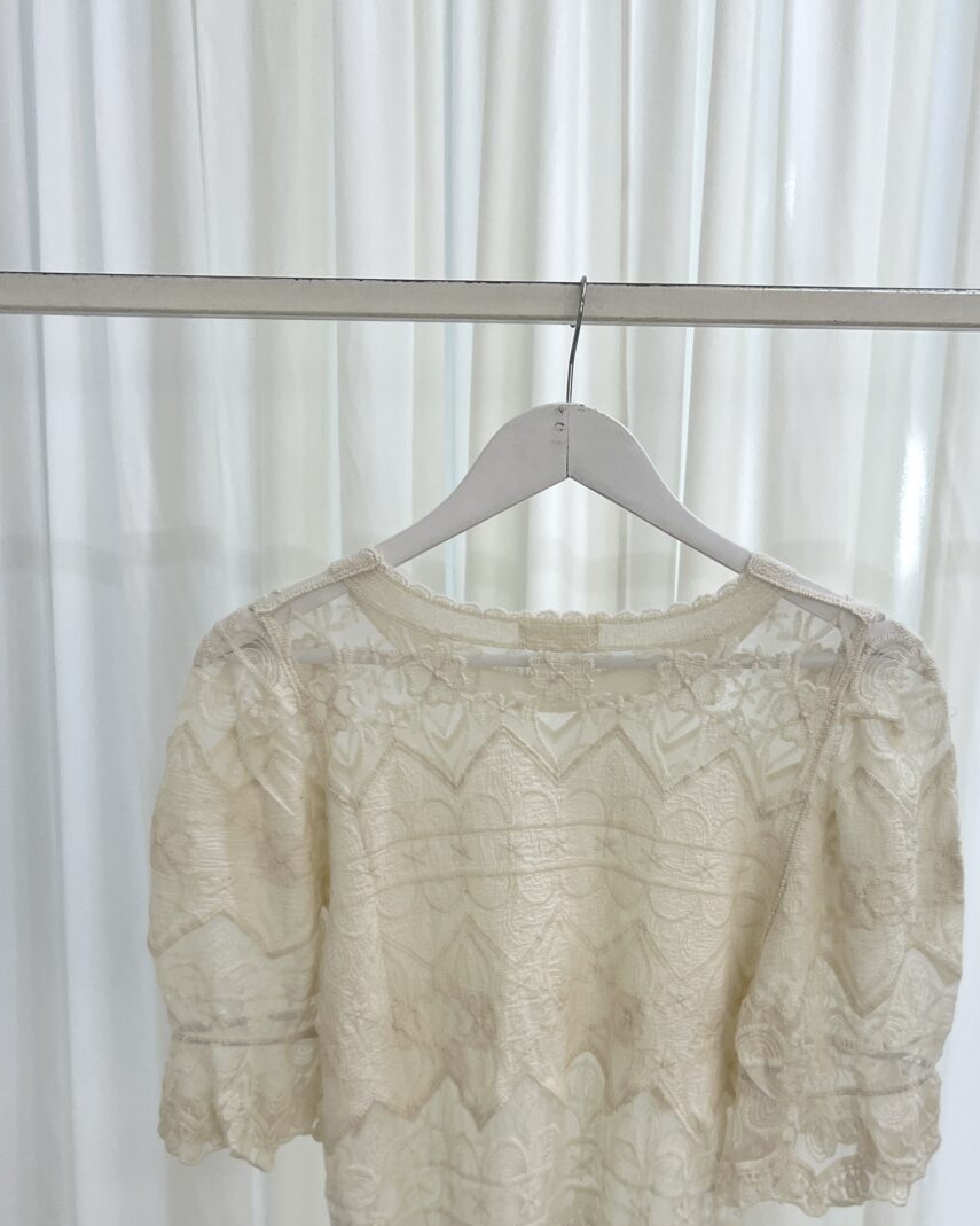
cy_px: 840
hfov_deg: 39.1
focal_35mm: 38
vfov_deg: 47.0
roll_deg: -1.1
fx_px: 1378
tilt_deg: -13.0
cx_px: 550
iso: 80
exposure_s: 1/100
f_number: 1.5
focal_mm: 5.7
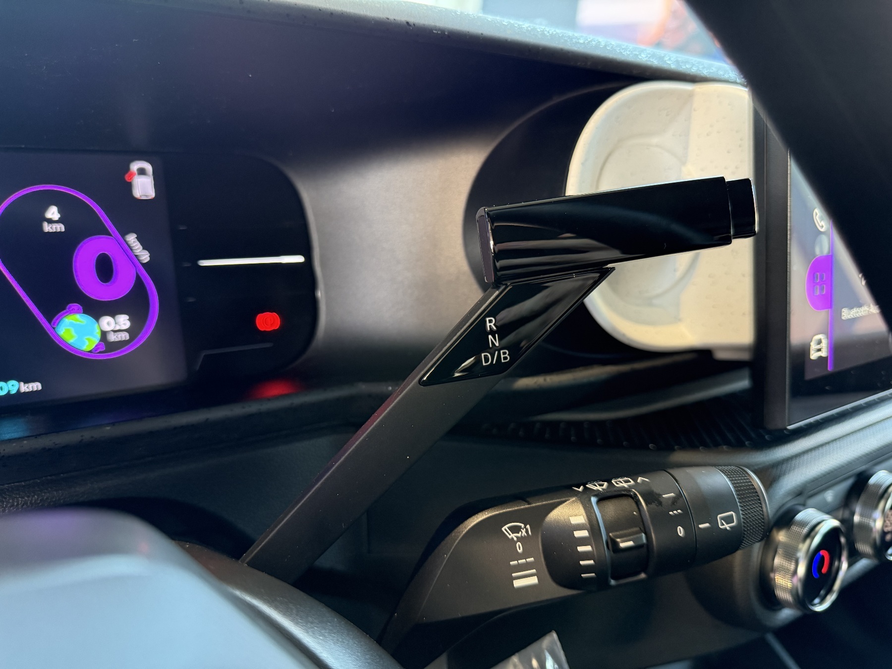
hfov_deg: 71.6
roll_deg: -6.0
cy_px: 334
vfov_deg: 56.8
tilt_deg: -19.1
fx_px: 618
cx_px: 446
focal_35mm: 24
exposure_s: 1/50
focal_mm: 6.76
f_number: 1.78
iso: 400
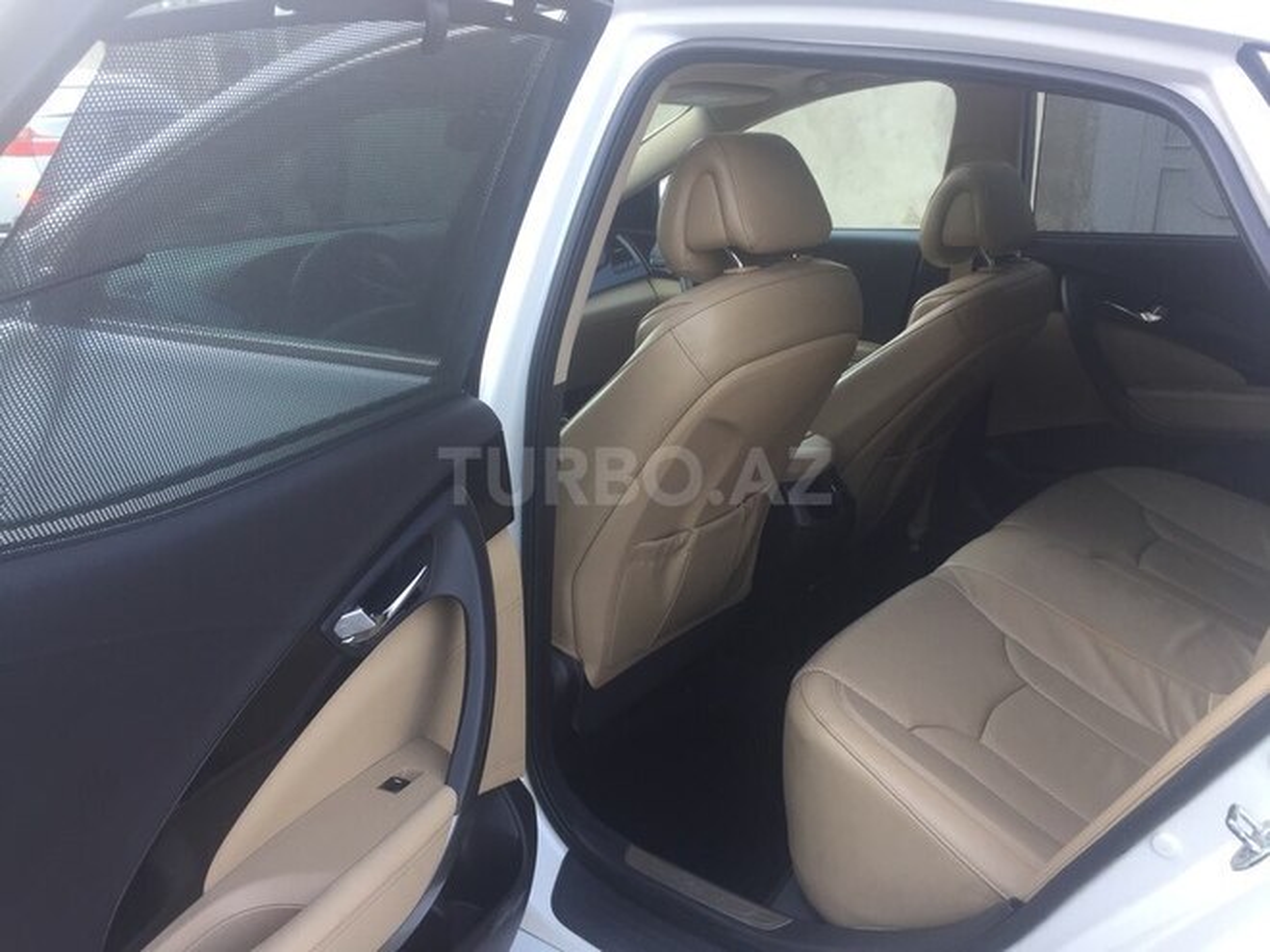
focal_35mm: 29
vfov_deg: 48.2
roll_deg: +0.9
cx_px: 635
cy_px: 476
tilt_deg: -16.9
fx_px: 1064
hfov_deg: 61.7
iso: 32
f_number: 2.2
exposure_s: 1/100
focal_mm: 4.15
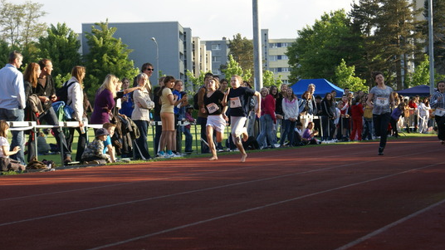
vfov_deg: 12.7
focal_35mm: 95
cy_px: 125
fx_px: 1121
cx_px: 223
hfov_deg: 22.5
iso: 160
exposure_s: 1/250
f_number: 5.6
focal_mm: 60
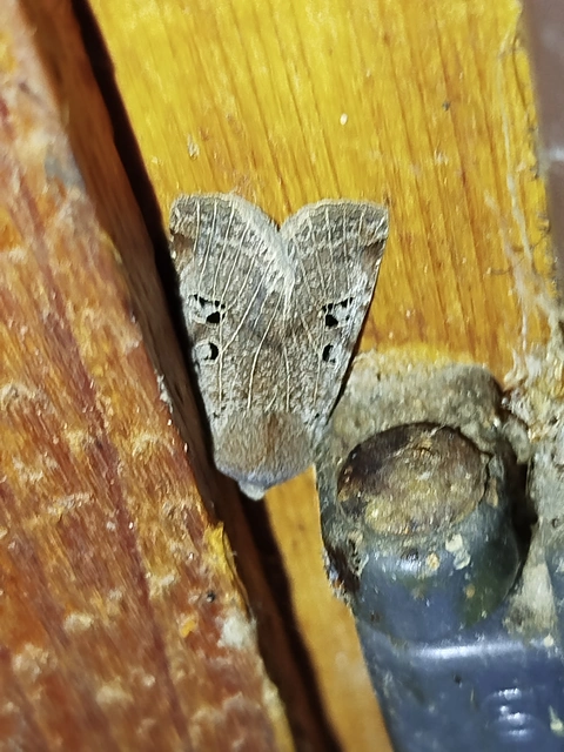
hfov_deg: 21.3
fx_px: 1499
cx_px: 282
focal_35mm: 69
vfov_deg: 28.2
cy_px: 376
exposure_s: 1/33
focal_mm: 5.31
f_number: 1.7
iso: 160
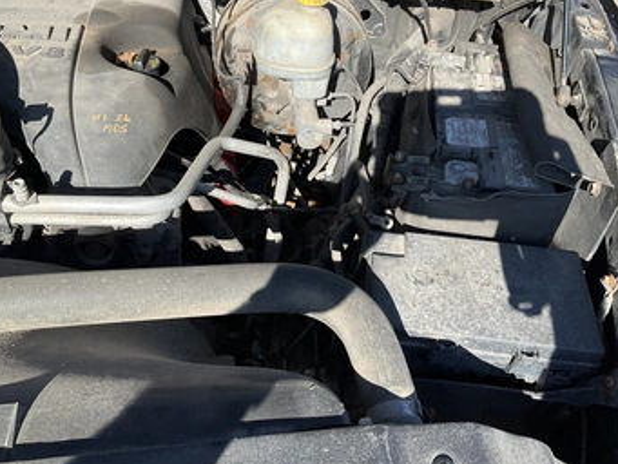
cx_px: 317
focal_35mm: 34
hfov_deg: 53.9
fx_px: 607
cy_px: 198
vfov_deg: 41.7
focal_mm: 3
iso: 25
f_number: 1.8
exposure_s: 1/804
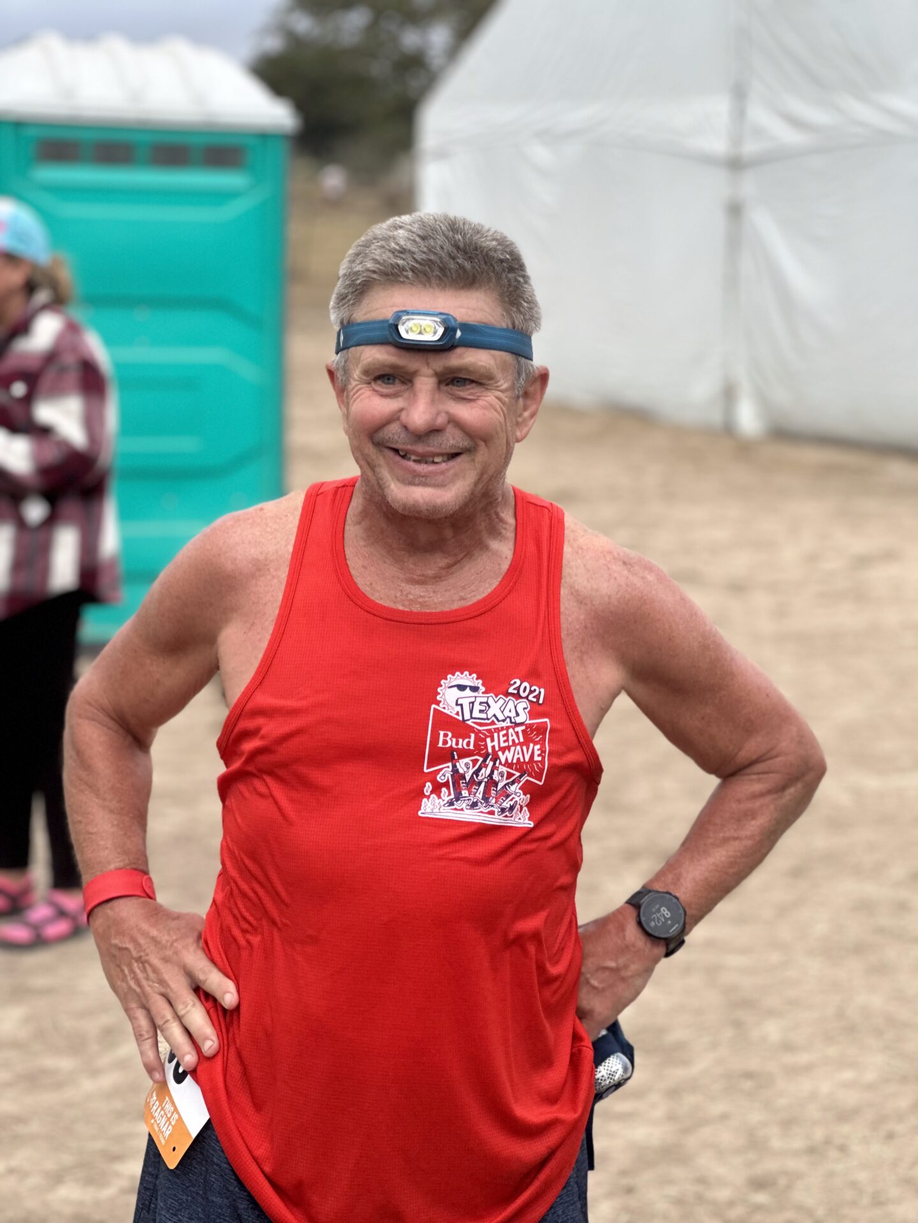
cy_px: 612
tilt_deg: -5.8
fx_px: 2723
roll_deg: -2.2
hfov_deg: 19.1
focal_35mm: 77
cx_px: 459
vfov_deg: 25.3
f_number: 2.8
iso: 40
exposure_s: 1/121
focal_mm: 9
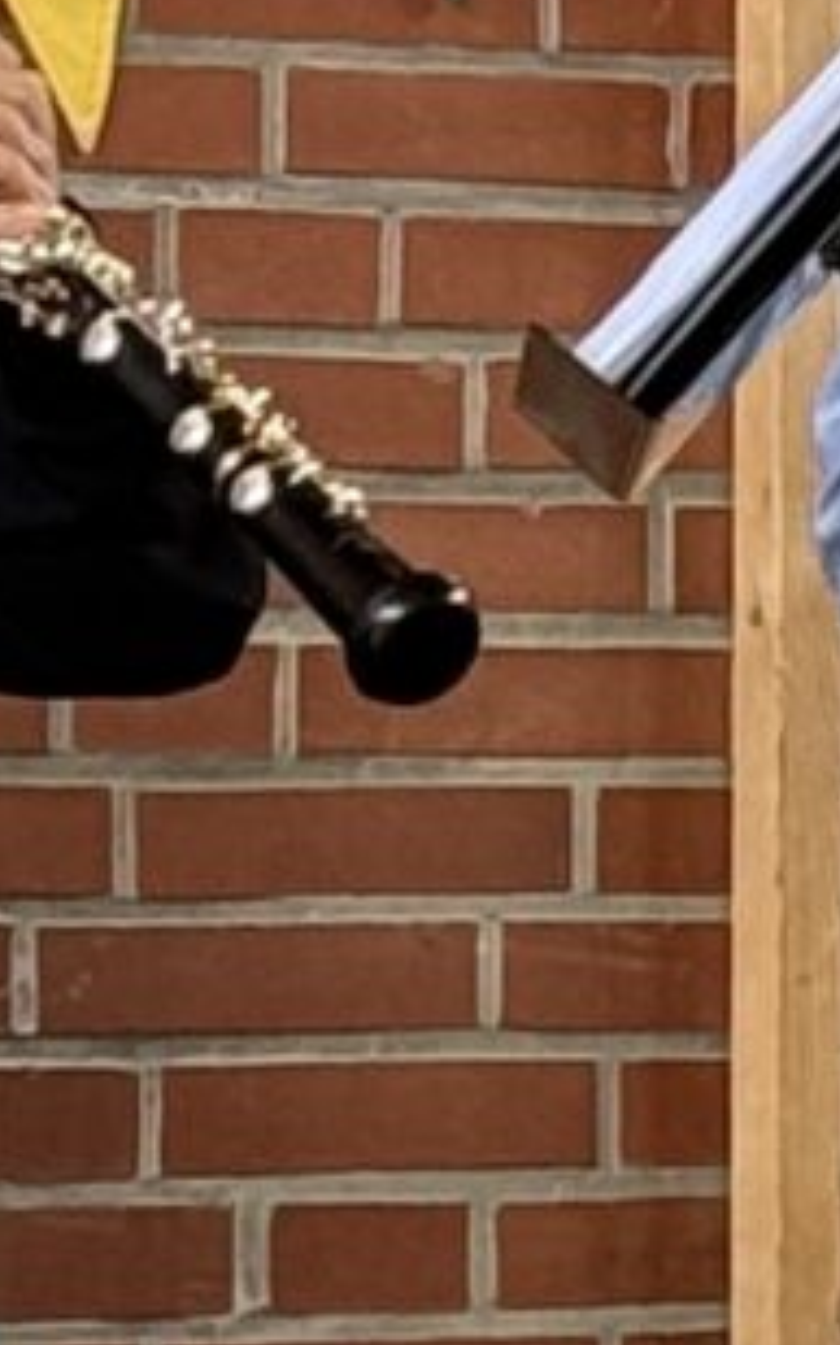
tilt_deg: +1.2
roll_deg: -0.1
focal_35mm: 422
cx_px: 1867
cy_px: 488
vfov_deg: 5.0
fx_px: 15464
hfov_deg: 3.1
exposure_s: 1/97
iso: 100
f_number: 1.78
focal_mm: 6.76
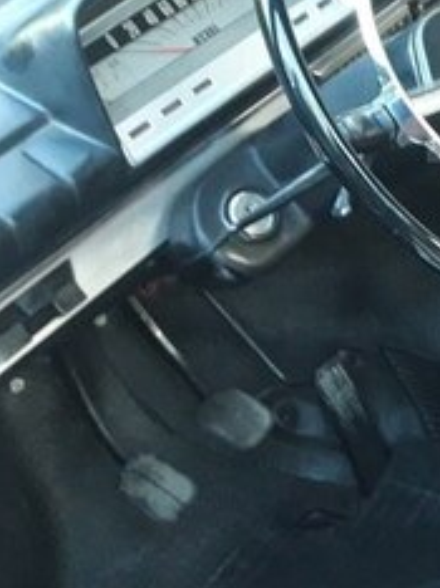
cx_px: 684
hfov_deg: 16.7
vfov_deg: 24.6
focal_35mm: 79
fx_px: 1341
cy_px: 185
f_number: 1.9
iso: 200
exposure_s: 1/17
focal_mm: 3.7
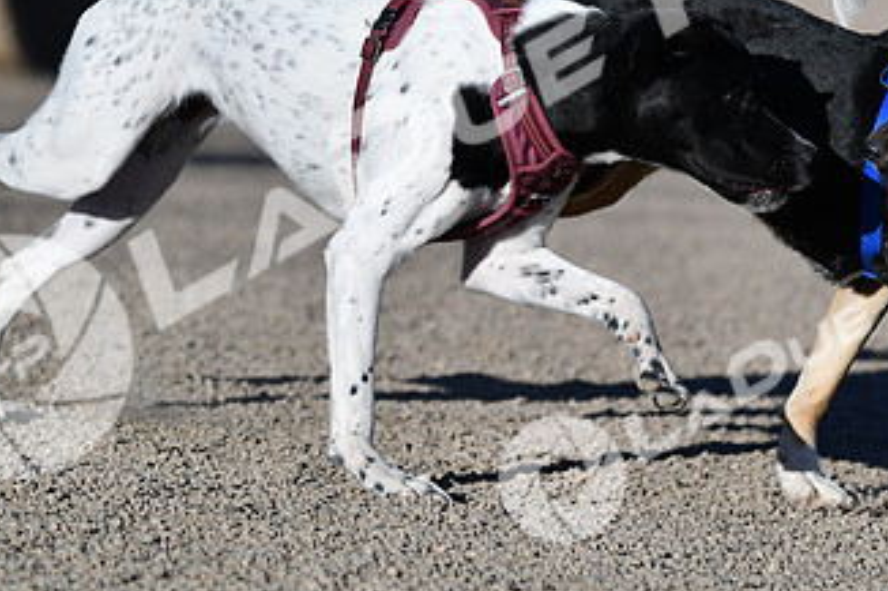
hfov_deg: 5.9
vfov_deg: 4.0
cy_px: 78
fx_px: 8555
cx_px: 493
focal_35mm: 347
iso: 100
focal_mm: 130
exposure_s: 1/4000
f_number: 2.8
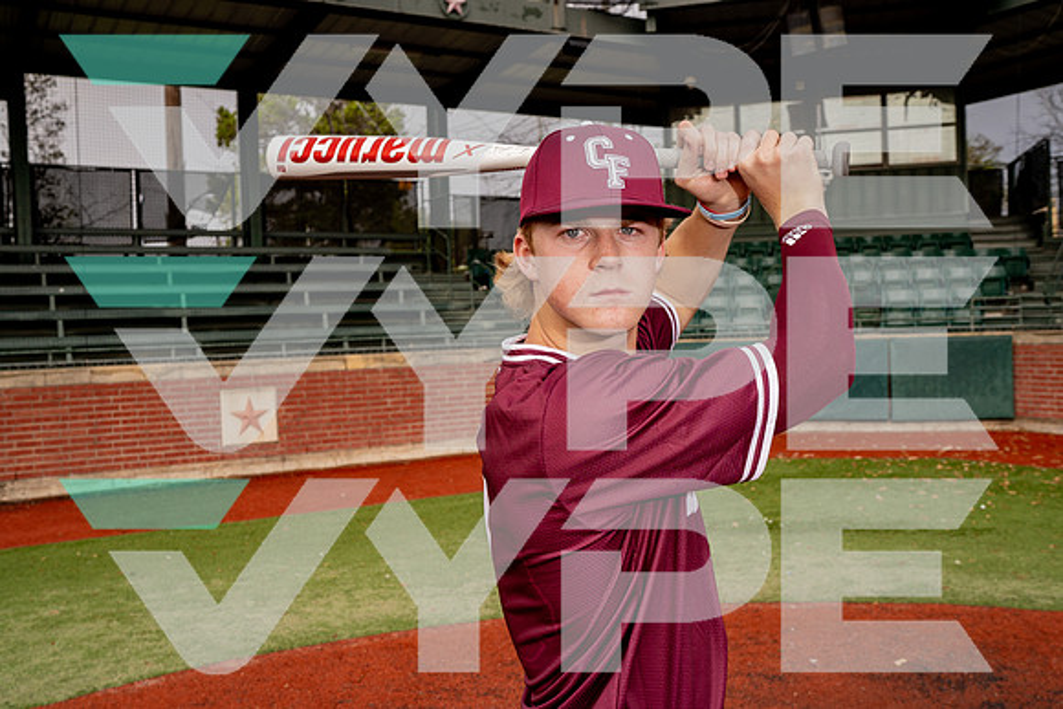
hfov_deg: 54.4
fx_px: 1034
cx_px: 532
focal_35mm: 35
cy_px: 354
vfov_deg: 37.9
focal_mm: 35
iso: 125
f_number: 7.1
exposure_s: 1/250
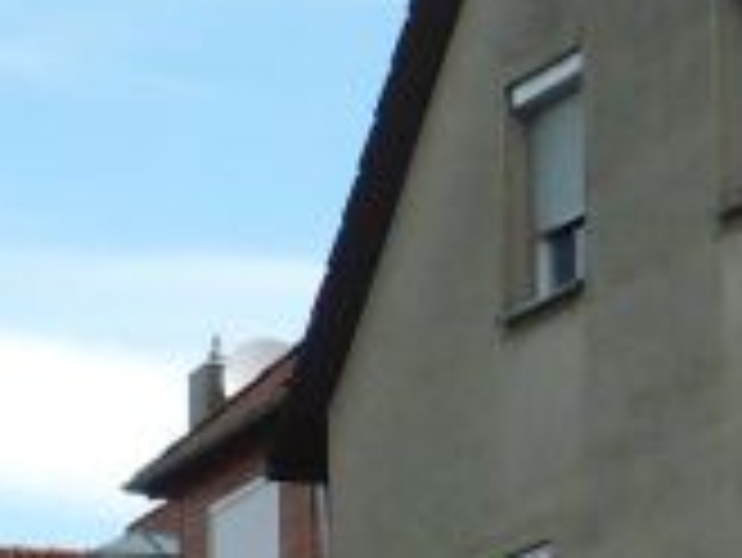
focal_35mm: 199
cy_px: 729
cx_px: 1713
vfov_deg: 7.4
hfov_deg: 9.0
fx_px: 4269
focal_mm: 5.8
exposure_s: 1/320
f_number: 8
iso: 200
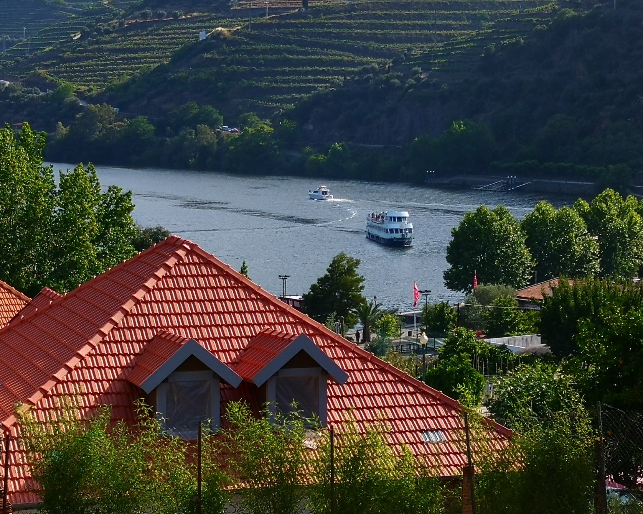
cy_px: 258
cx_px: 311
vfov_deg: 17.7
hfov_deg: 22.0
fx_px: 1656
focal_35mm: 87
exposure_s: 1/1106
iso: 50
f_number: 1.6
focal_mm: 3.95
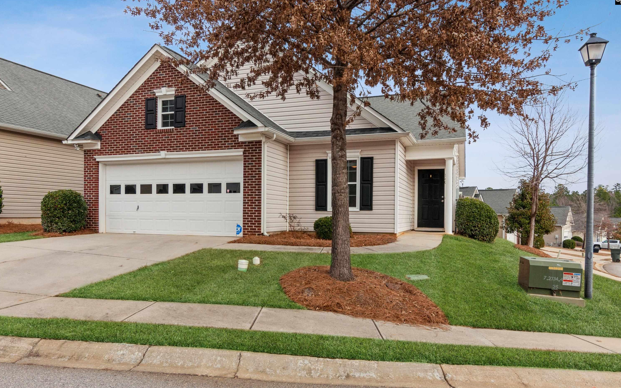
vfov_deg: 51.9
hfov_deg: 75.9
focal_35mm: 24
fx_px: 398
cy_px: 206
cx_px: 316
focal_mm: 15
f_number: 8
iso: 200
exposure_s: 1/320
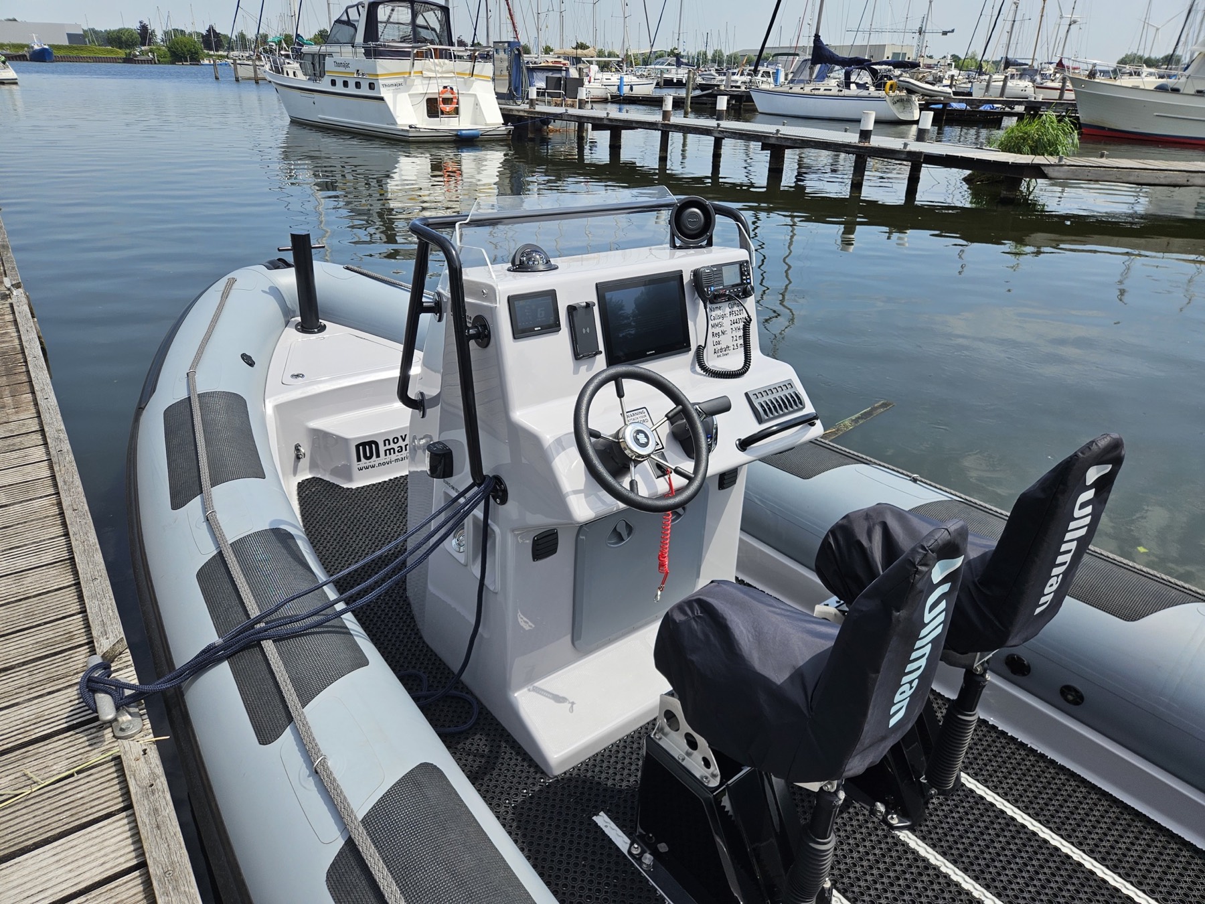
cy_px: 452
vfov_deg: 58.9
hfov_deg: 73.9
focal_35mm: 23
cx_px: 602
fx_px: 801
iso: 25
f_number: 1.8
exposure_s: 1/1623
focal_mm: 5.4
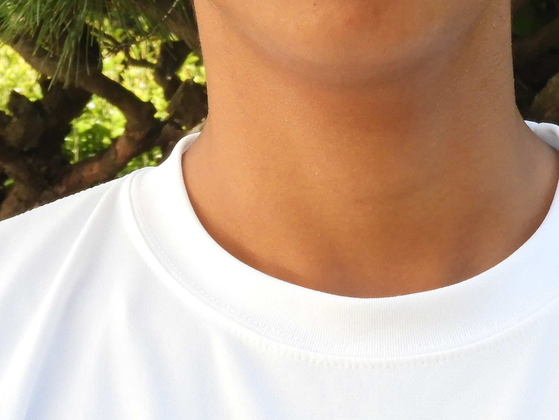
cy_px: 93
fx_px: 2342
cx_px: 400
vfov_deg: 10.2
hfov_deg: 13.6
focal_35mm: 145
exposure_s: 1/250
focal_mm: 7.2
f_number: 3.8
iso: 100
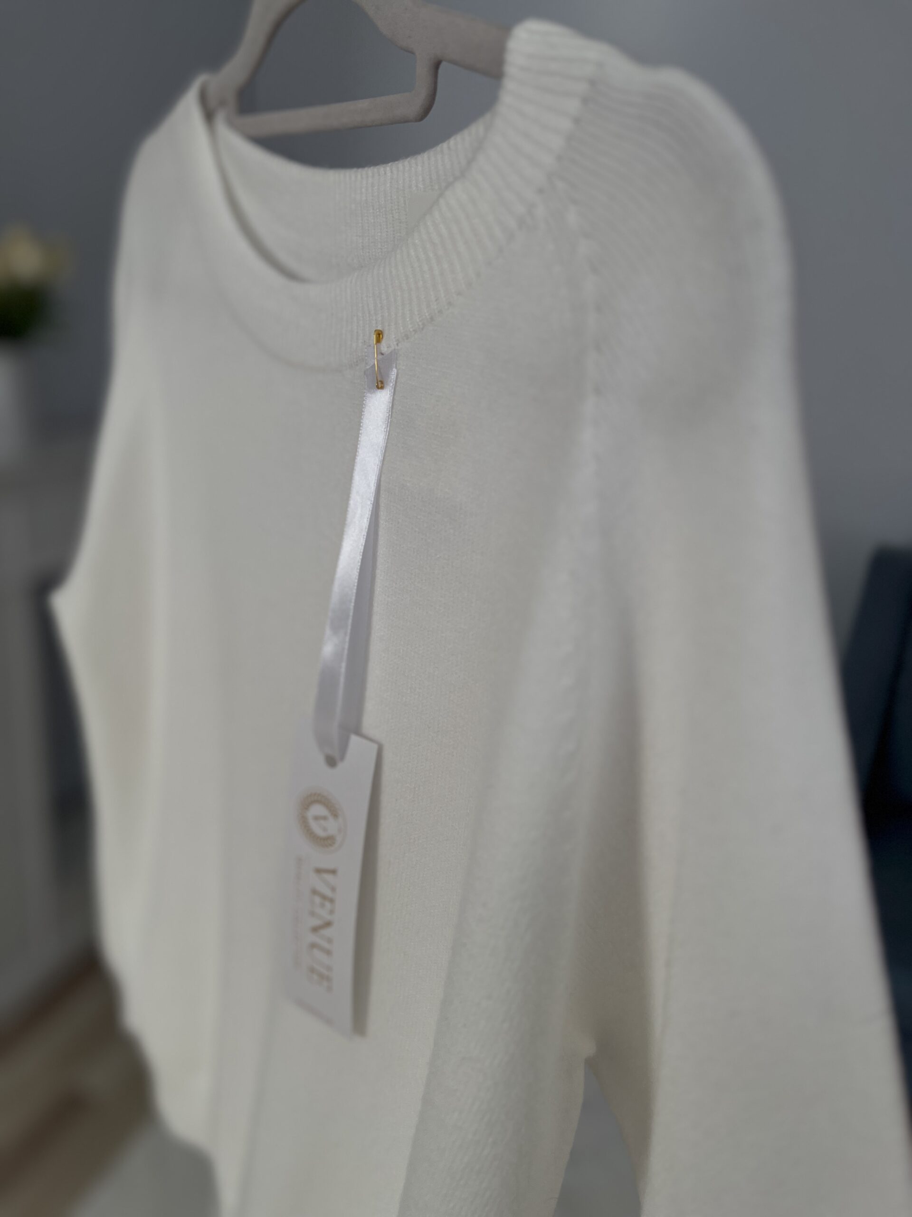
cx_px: 456
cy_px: 608
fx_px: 913
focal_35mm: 26
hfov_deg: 53.1
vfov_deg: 67.3
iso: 50
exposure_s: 1/476
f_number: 1.5
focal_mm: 5.7
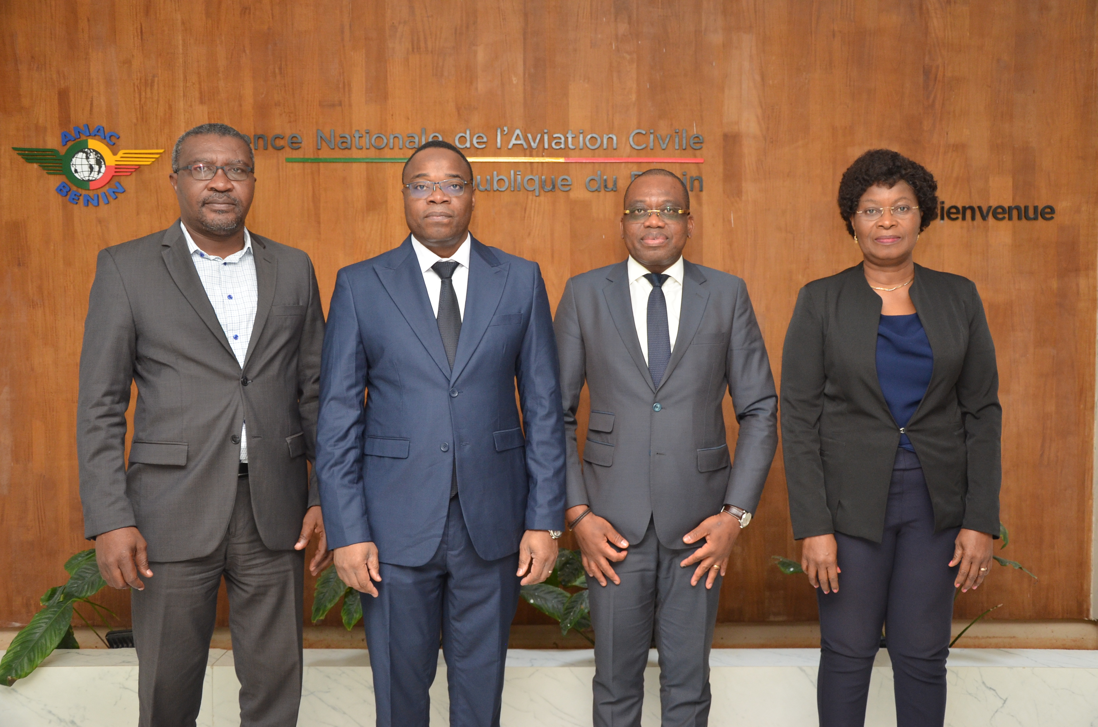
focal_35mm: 36
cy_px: 364
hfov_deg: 53.2
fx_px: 1096
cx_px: 549
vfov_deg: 36.7
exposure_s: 1/125
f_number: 4
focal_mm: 24
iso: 800
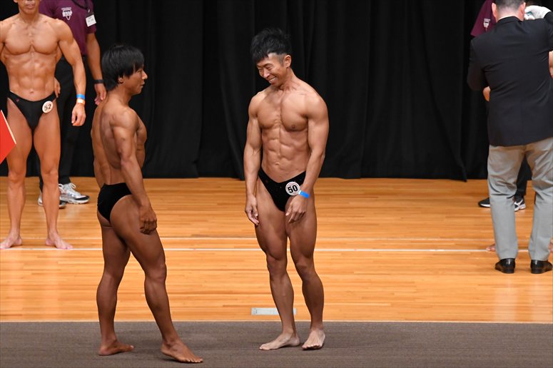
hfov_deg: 8.1
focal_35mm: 255
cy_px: 184
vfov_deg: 5.4
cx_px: 276
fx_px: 3915
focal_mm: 170
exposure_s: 1/400
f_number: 5.6
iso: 4000
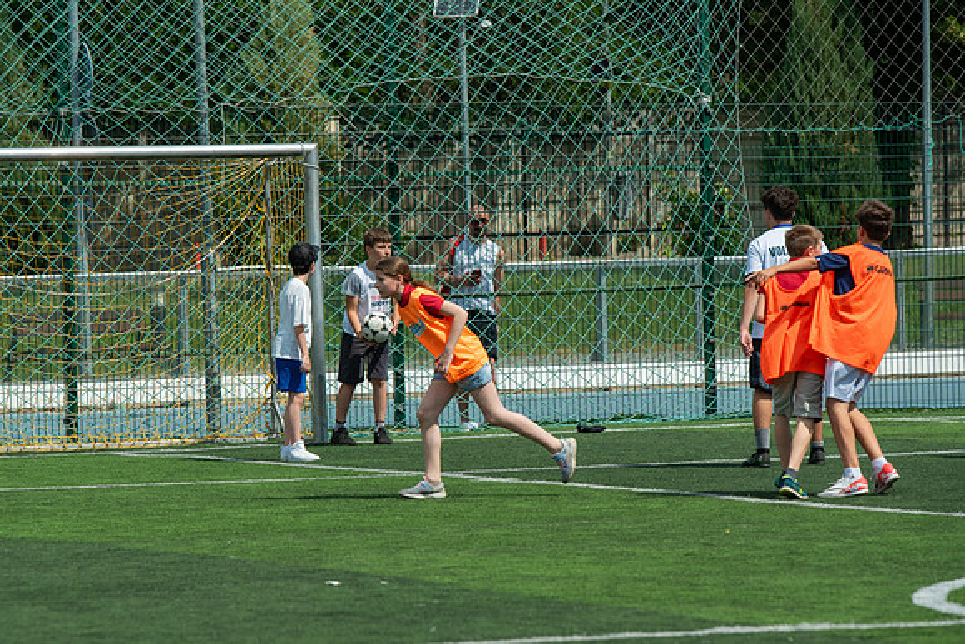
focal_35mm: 228
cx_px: 431
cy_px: 392
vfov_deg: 6.0
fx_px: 6118
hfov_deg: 9.0
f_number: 5.6
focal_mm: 185
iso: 320
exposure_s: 1/2000
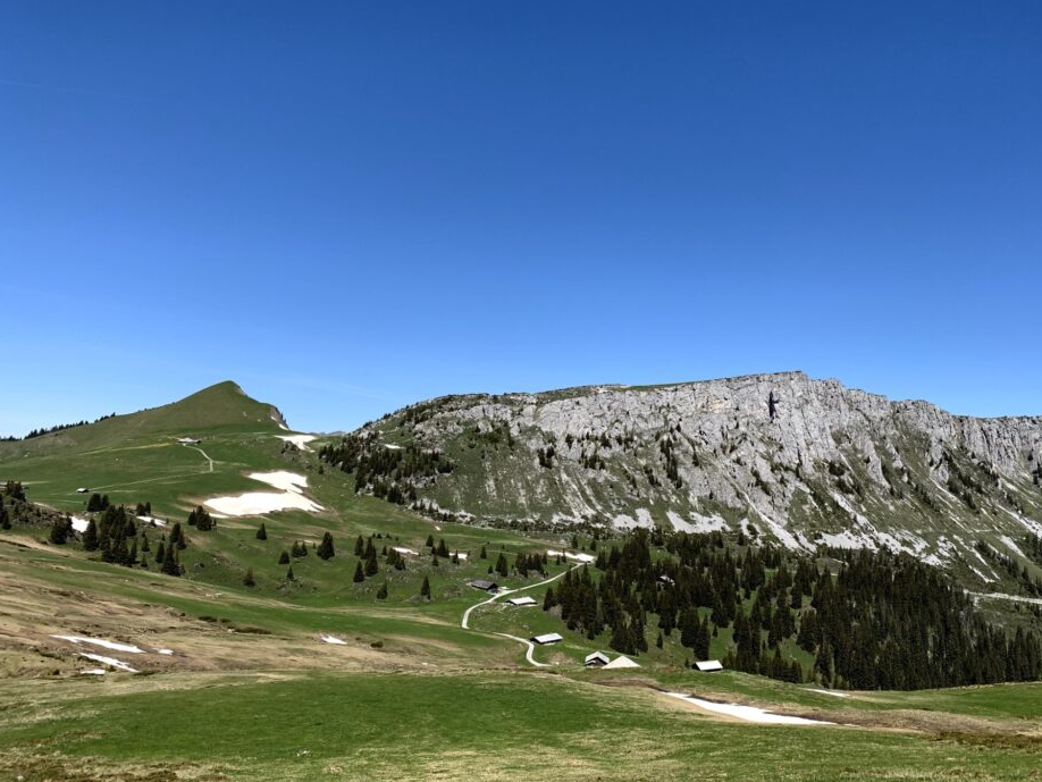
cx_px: 566
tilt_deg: +4.7
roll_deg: -2.9
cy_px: 403
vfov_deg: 48.2
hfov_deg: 61.5
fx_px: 873
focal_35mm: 29
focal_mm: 4.25
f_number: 1.8
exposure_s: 1/2421
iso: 25
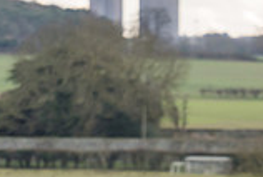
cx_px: 182
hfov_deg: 2.2
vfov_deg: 1.4
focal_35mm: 952
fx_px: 6968
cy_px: 272
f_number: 2.8
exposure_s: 1/1000
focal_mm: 200
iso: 400
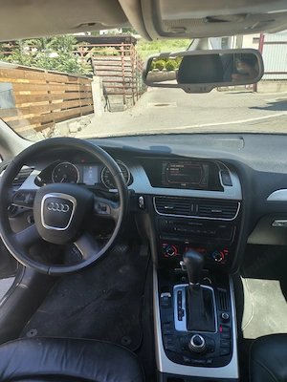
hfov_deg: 56.8
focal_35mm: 24
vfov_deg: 71.6
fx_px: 265
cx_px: 144
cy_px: 191
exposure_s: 1/182
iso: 100
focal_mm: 5.56
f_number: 1.8
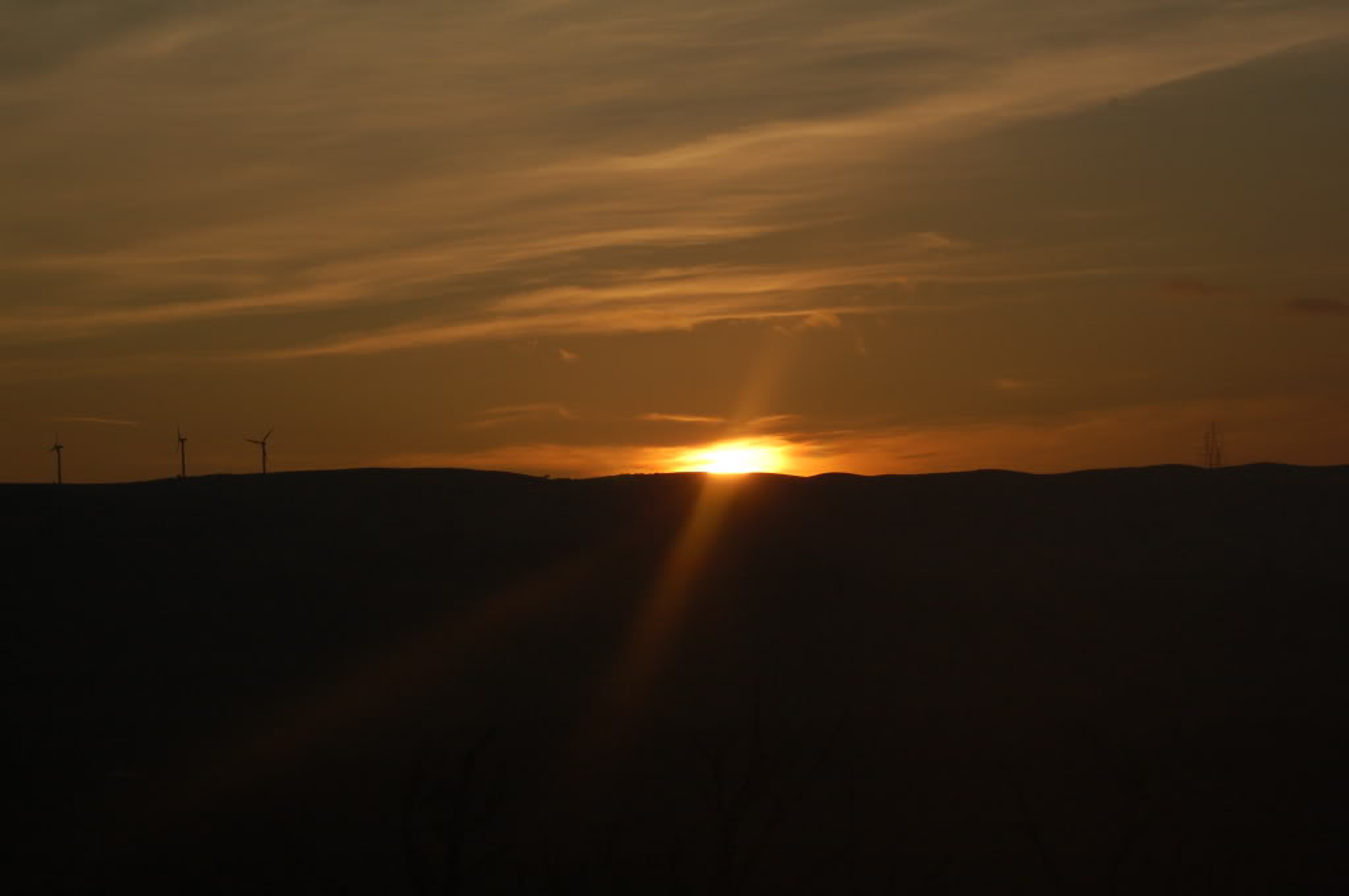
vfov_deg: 11.4
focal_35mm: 120
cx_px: 674
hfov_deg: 17.1
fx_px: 4492
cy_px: 448
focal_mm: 80
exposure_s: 1/2000
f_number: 11
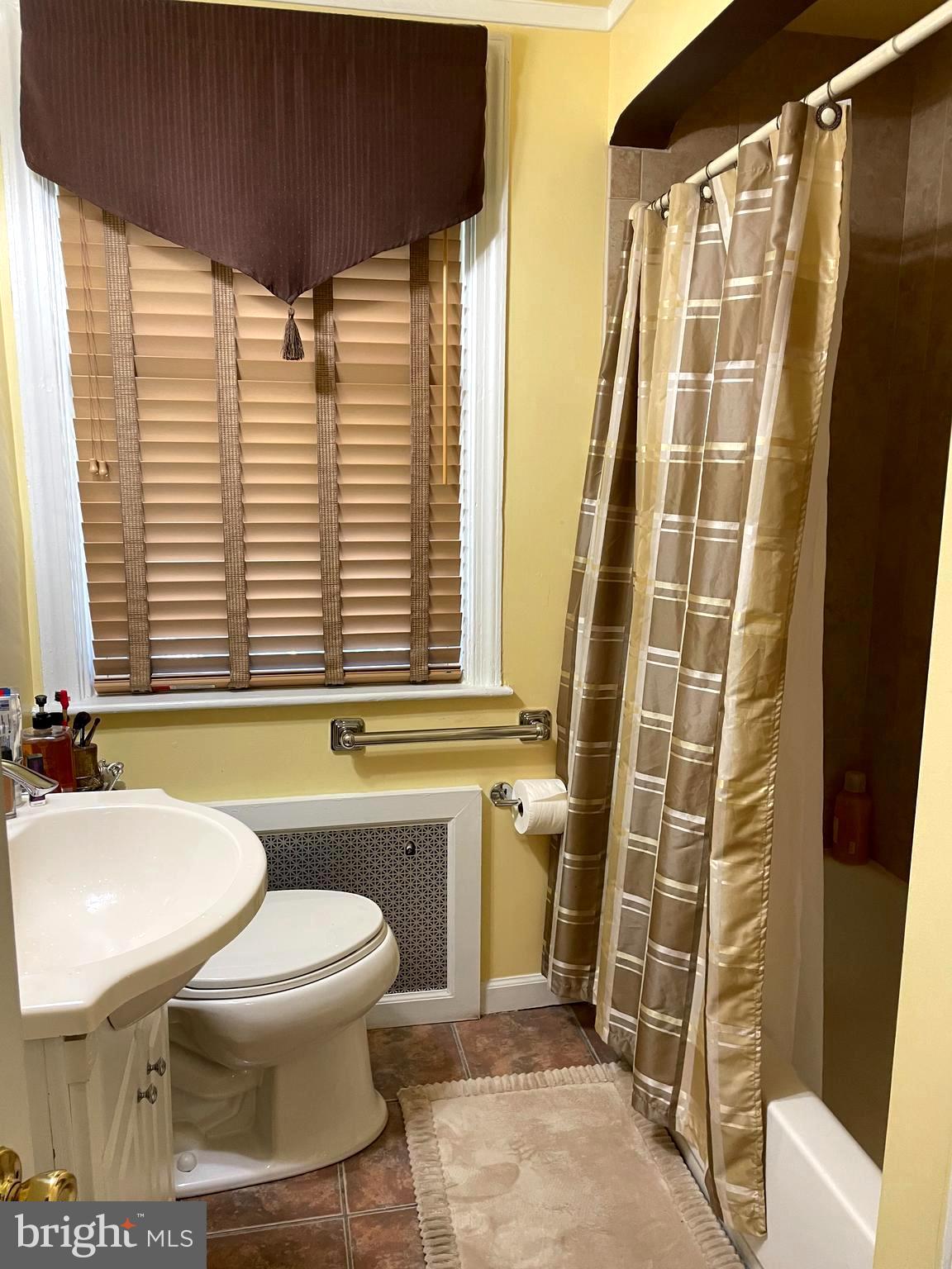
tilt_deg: -9.9
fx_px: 953
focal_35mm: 26
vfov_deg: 67.3
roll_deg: -0.8
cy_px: 634
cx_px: 476
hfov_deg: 53.1
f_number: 1.6
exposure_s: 1/60
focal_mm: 4.2
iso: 125
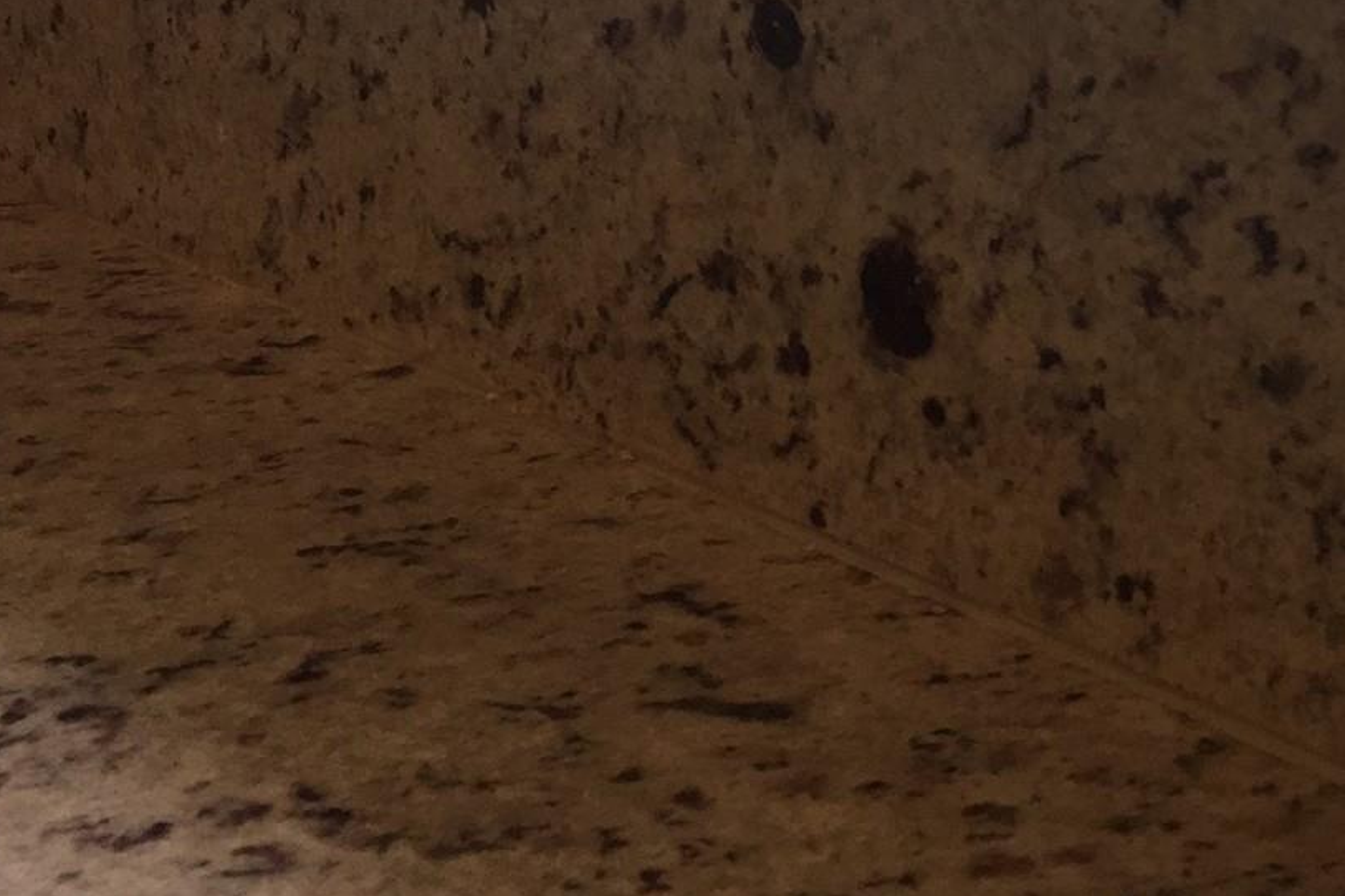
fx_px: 2839
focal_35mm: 76
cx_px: 1411
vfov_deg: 16.9
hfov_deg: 25.1
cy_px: -274
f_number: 2.2
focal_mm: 4.15
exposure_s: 1/120
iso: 50
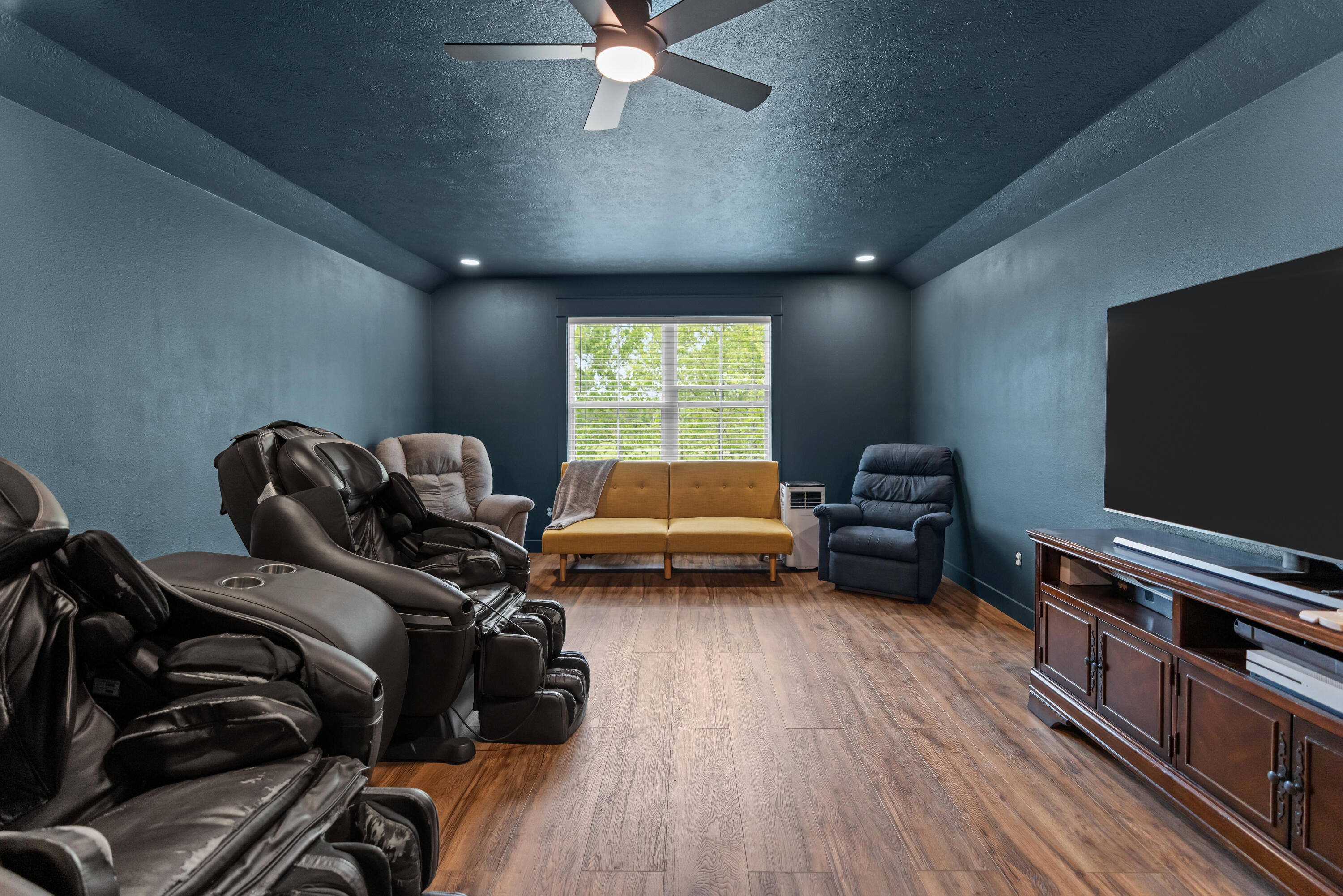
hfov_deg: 96.7
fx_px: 597
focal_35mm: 16
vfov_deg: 73.7
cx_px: 672
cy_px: 448
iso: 800
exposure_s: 1/80
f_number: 2.8
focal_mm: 16
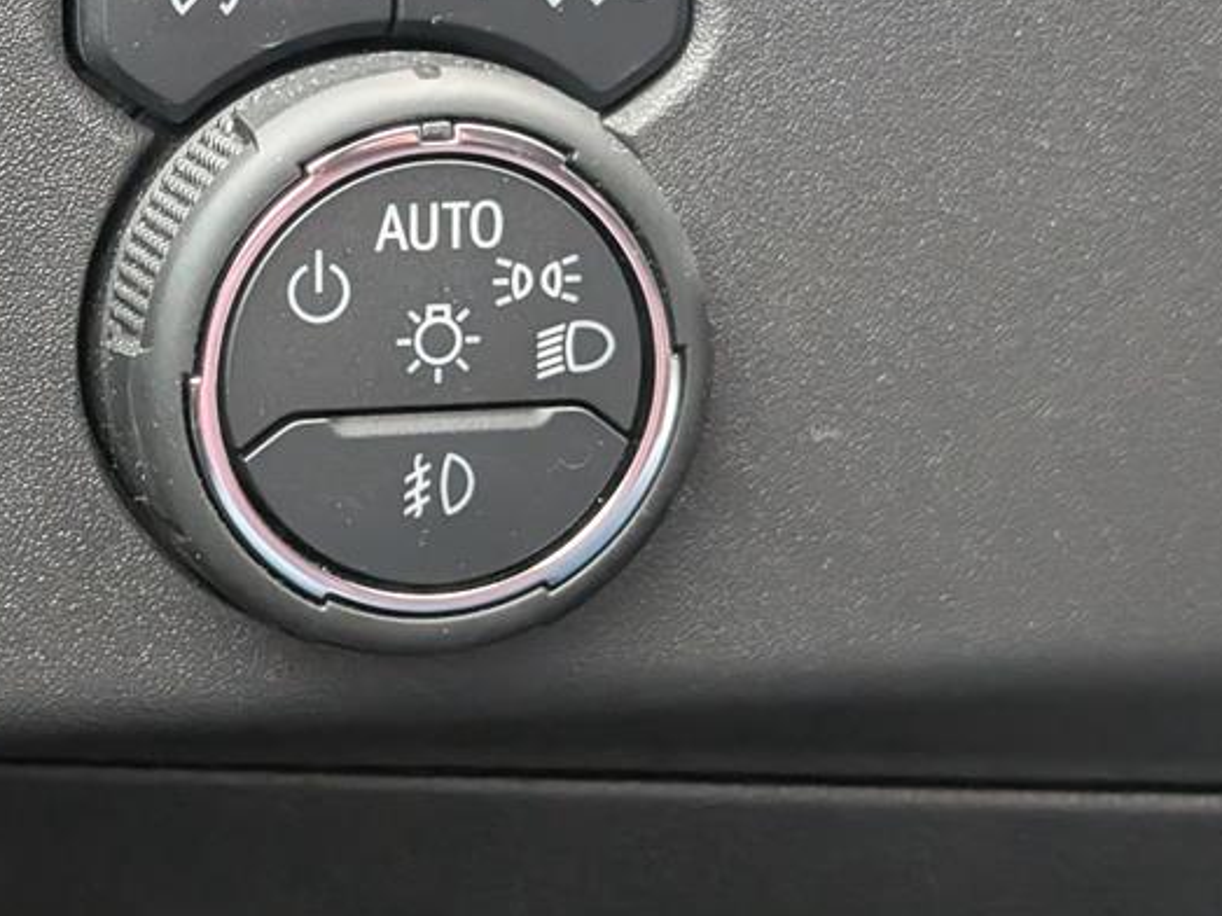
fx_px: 3388
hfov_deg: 20.0
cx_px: 79
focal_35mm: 96
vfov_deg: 15.3
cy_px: 229
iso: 894
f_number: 1.68
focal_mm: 6.9
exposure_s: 1/119
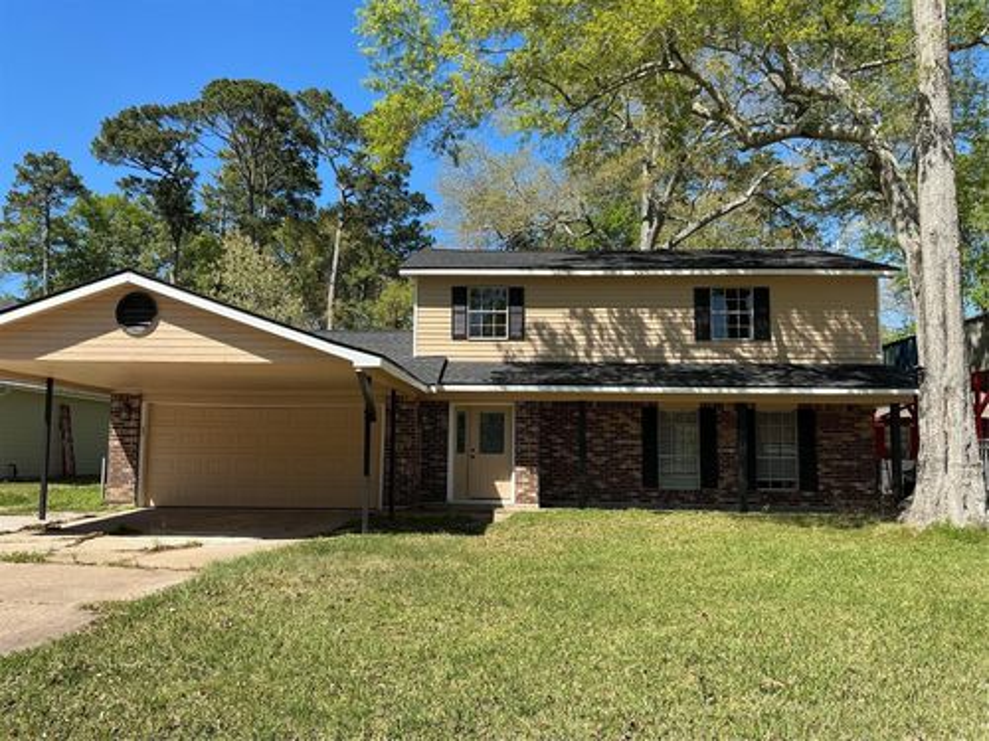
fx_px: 829
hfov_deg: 61.7
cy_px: 370
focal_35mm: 29
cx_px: 494
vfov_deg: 48.2
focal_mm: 3
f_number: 1.8
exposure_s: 1/1055
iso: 25
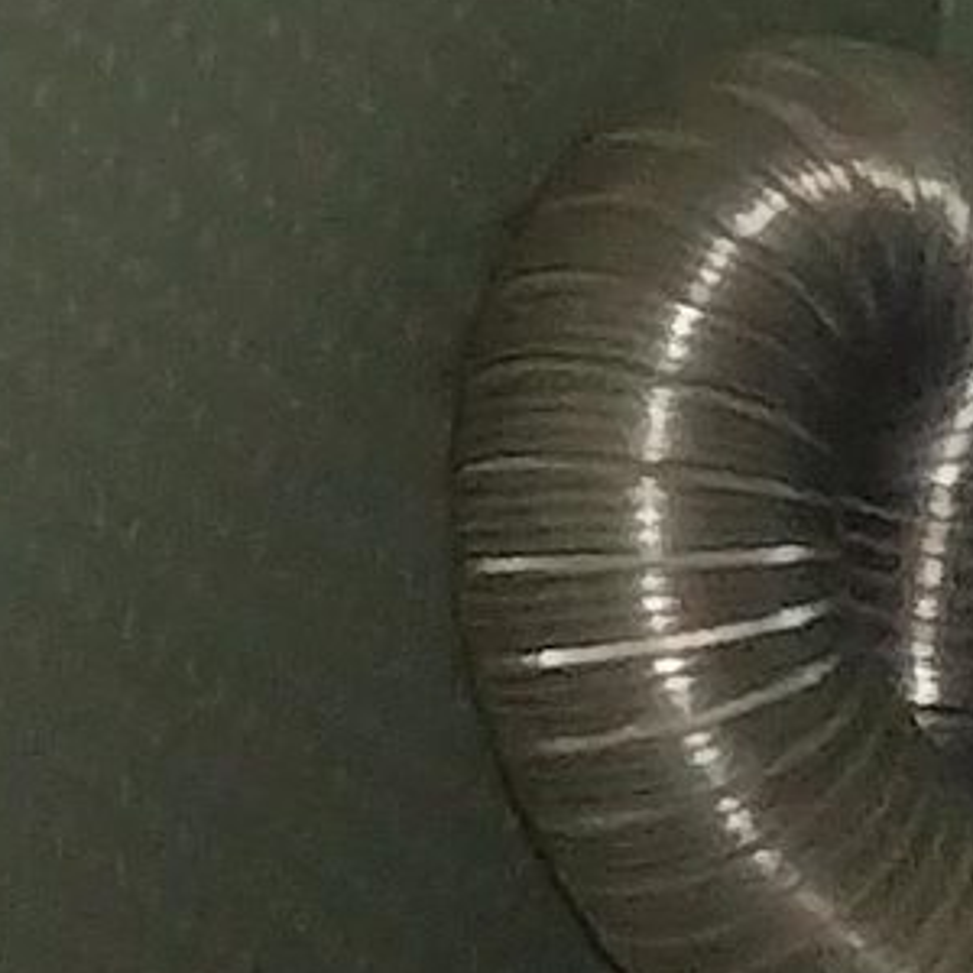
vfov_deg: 7.0
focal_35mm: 244
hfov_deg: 7.1
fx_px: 7759
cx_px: -198
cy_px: -853
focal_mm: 4.71
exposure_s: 1/40
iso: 609
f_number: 1.7
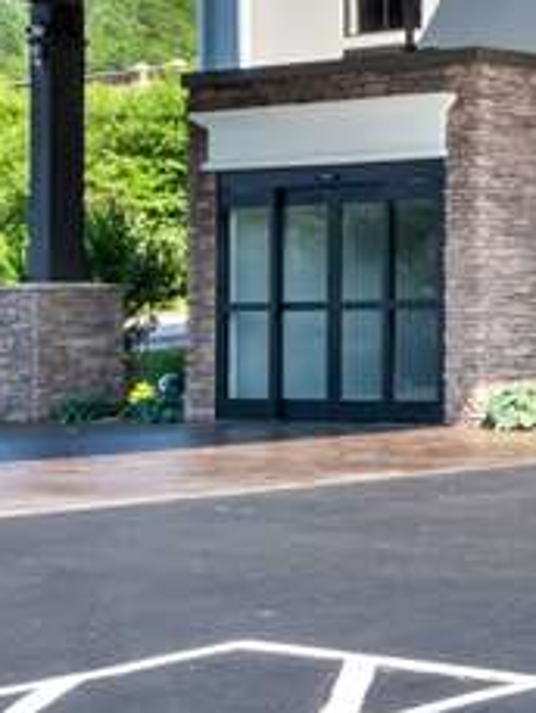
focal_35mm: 88
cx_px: 1156
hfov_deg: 13.6
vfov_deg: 20.7
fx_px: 1815
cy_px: -162
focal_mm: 14
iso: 100
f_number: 14
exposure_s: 1/30
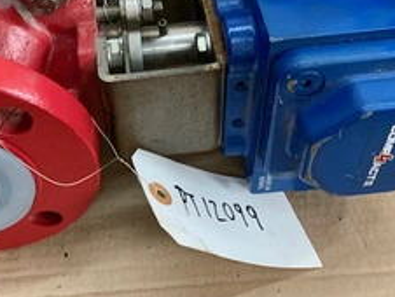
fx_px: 525
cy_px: 47
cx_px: 129
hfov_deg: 40.6
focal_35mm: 46
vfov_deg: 30.6
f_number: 1.8
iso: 160
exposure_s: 1/41
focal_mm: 4.25
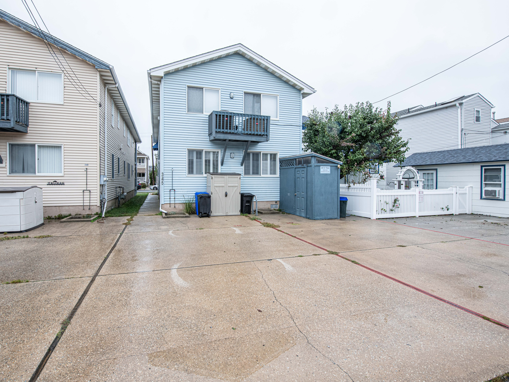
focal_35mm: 16
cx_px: 221
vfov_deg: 79.3
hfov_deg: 95.2
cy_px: 185
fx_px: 230
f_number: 9
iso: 500
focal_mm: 14
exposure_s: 1/80
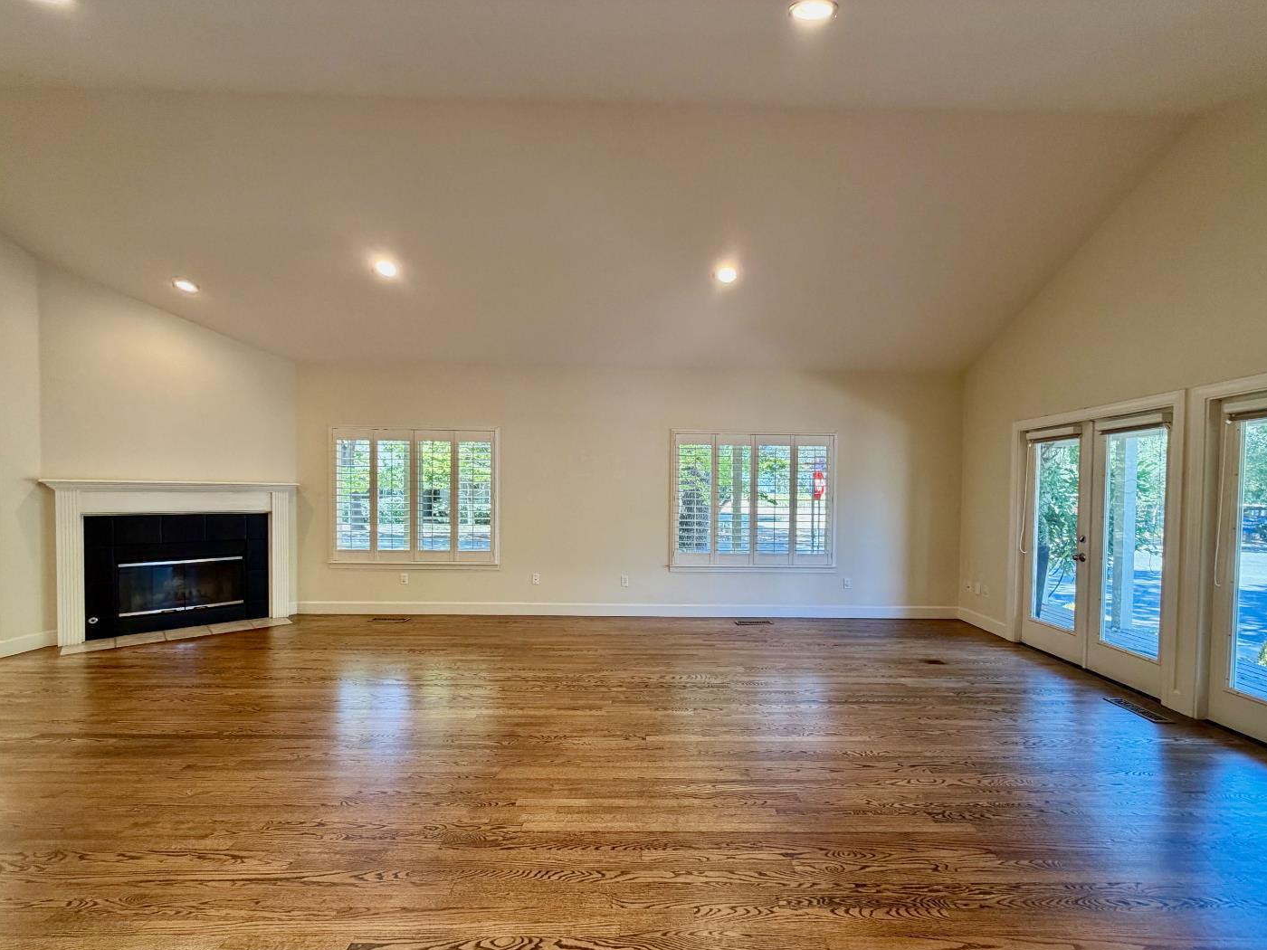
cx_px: 662
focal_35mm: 15
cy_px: 508
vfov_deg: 81.6
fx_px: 549
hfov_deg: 98.1
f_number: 2.2
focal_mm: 2.22
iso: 250
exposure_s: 1/120
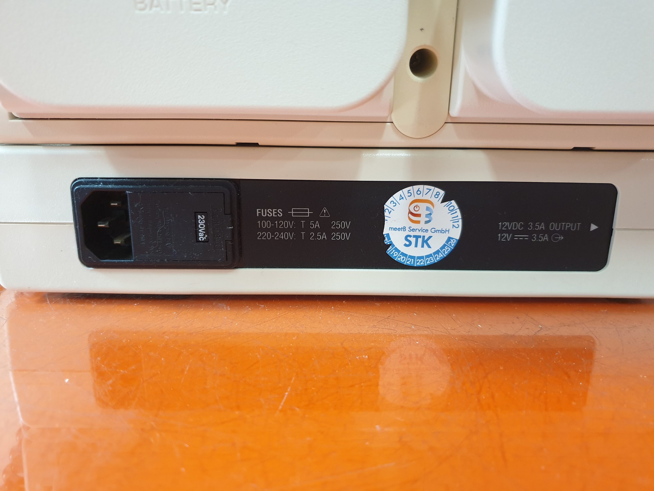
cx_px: 327
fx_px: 491
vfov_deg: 53.1
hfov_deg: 67.3
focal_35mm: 26
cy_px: 246
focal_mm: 4.3
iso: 320
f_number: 1.5
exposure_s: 1/33
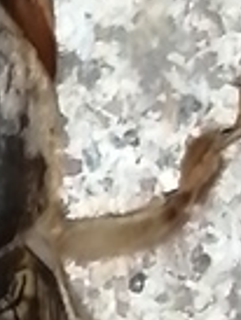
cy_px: 453
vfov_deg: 4.1
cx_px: 2
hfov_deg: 3.1
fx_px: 4514
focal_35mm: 487
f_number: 1.8
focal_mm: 3.46
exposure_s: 1/33.3
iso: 400
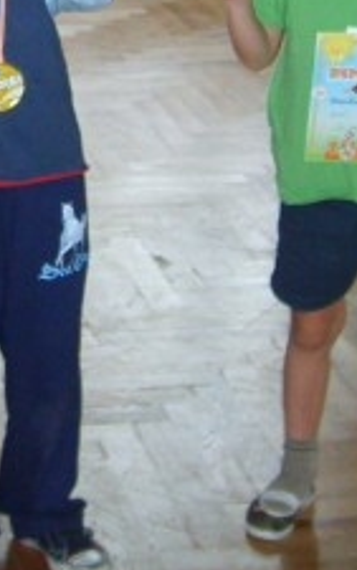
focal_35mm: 132
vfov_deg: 15.3
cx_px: -142
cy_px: -86
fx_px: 2051
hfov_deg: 9.7
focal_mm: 5.8
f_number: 2.8
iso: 153
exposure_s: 1/45
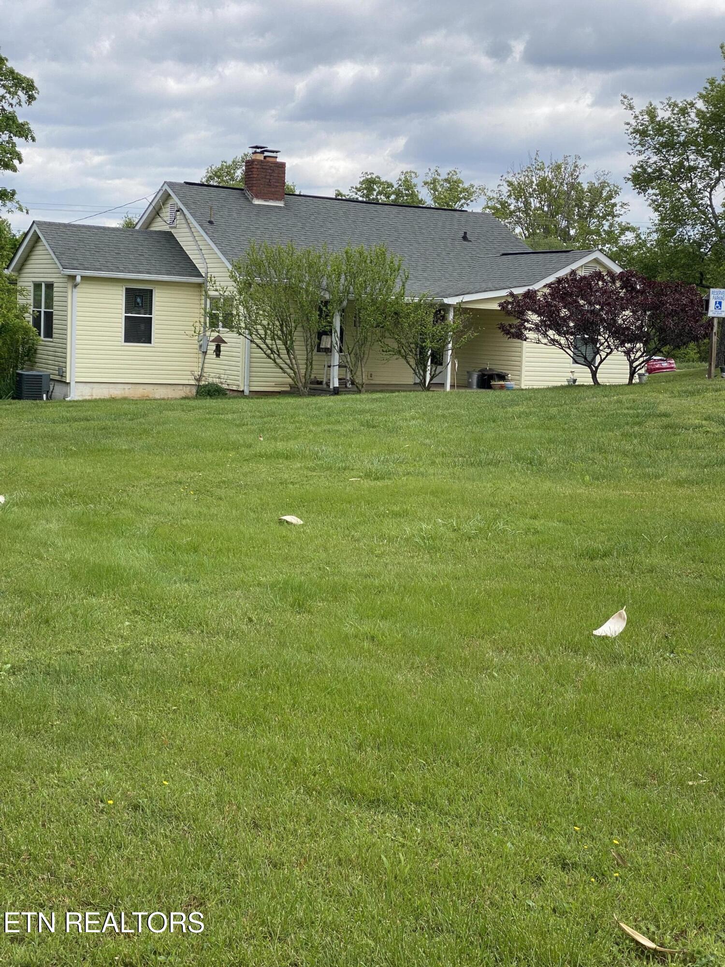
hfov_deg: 28.0
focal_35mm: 52
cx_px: 362
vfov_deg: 36.8
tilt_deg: -5.1
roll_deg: -4.0
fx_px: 1452
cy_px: 484
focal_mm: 6
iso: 20
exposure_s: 1/1261
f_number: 2
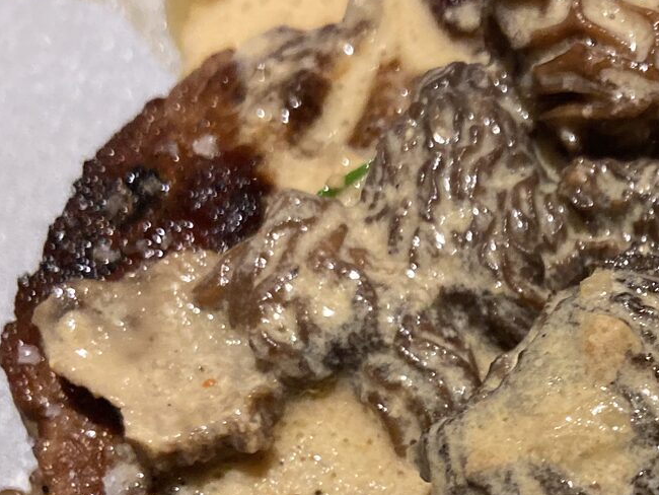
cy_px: 415
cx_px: 635
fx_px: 1371
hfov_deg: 25.9
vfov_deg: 20.2
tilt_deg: -68.1
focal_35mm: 72
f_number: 1.8
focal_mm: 4.25
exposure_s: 1/50
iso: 400
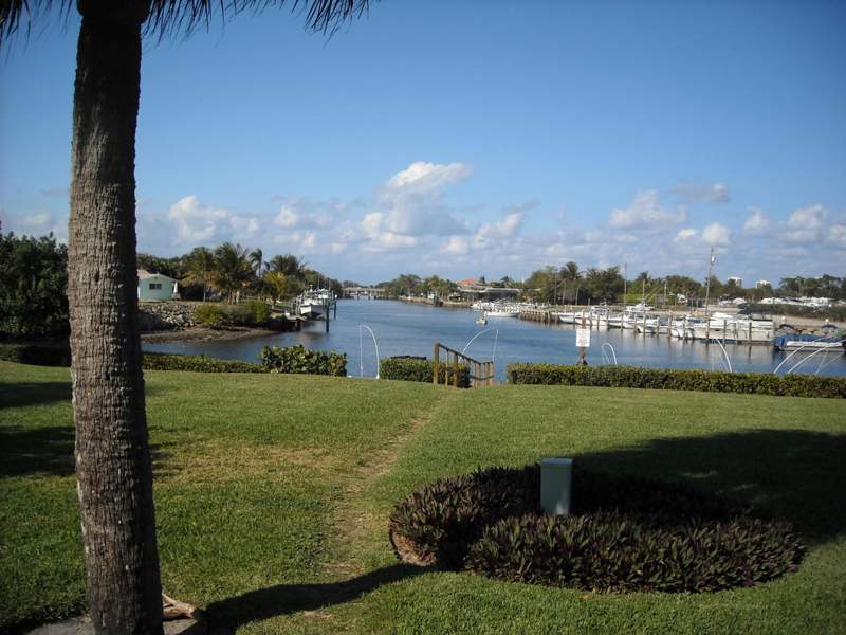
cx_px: 423
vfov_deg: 40.7
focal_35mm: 35
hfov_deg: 52.6
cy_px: 318
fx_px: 855
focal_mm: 5.7
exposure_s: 1/369
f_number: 5.6
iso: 64
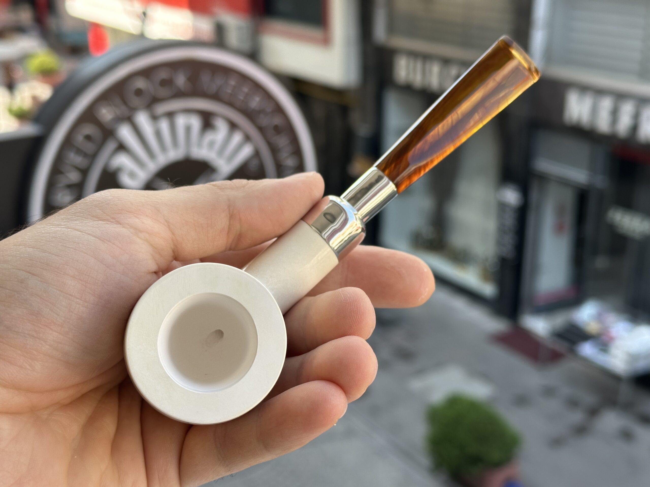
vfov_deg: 30.3
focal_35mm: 48
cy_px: 244
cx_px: 325
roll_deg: +0.2
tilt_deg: -20.4
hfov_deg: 39.7
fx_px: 901
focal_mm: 6.86
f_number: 1.78
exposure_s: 1/467
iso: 64
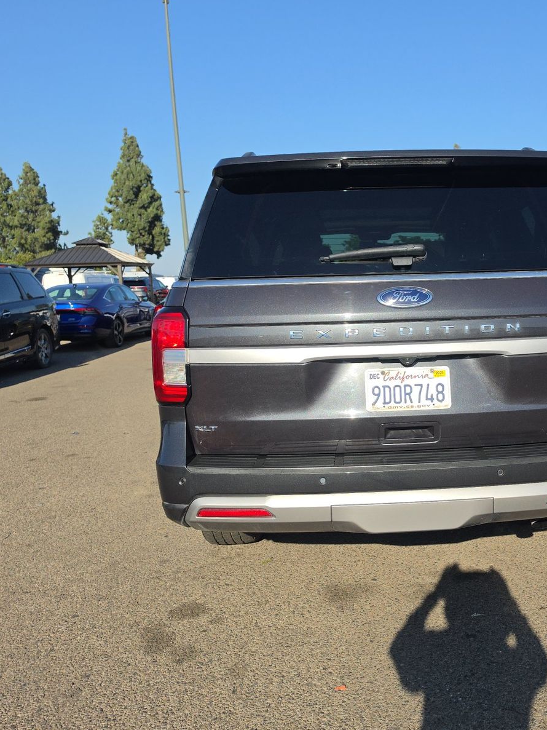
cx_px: 403
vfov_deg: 58.4
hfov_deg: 44.1
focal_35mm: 31
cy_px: 363
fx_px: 653
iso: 65
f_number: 1.4
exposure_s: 1/6572
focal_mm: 6.5
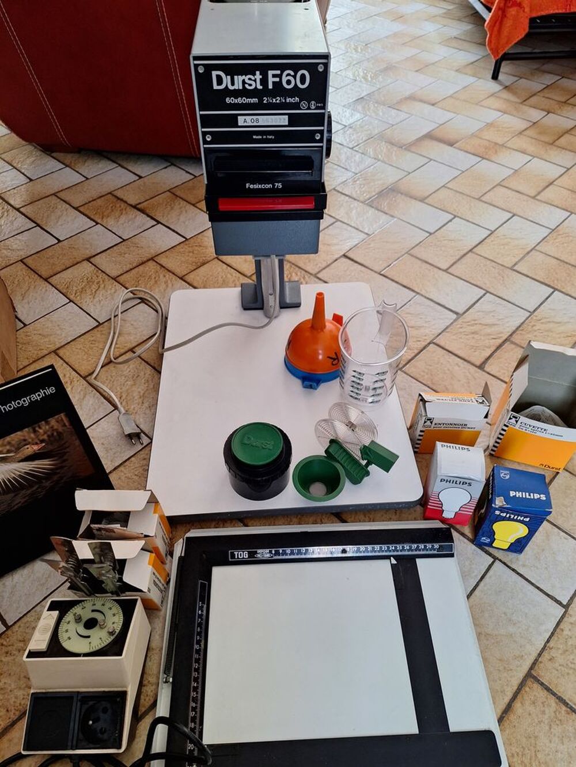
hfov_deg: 58.9
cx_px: 288
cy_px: 384
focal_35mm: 23
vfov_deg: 73.9
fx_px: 510
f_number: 1.8
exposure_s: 1/33
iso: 200
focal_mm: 5.54
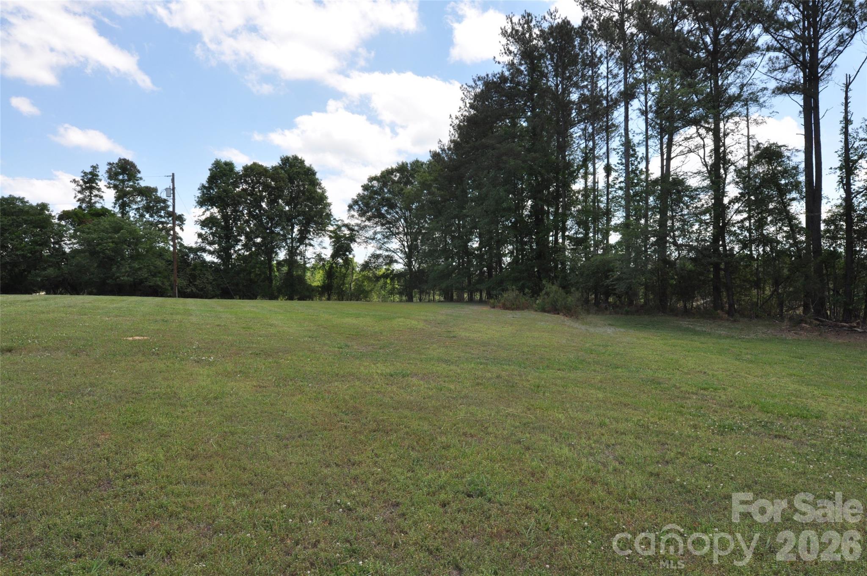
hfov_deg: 81.3
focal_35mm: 21
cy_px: 288
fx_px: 505
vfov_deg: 59.4
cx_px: 434
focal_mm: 14
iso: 400
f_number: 8
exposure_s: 1/250
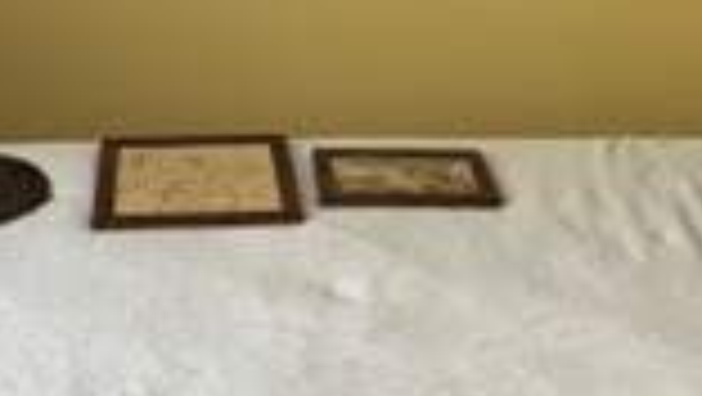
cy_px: -81
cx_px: 414
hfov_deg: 24.4
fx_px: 1621
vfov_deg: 13.5
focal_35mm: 87
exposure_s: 1/60
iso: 200
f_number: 1.6
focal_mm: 5.96
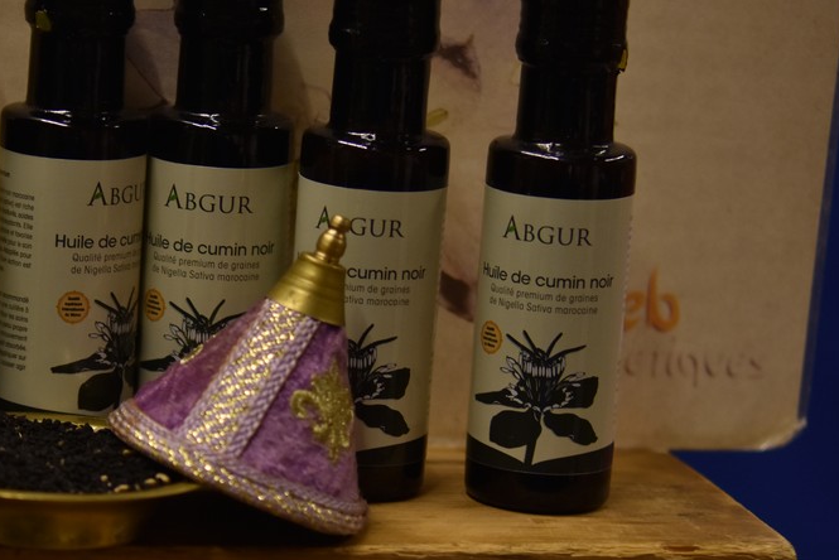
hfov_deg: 13.0
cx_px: 207
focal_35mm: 157
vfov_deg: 8.7
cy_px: 327
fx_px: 3660
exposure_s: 1/100
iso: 320
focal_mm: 68
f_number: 2.8
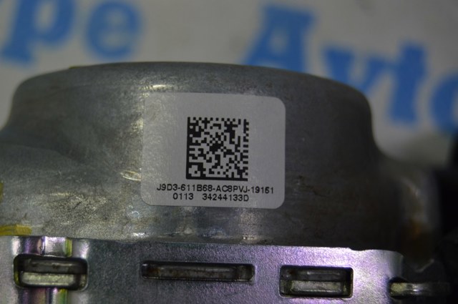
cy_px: 152
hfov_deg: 24.6
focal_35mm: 82
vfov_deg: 16.5
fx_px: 1048
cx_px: 229
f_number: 5.6
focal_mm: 55
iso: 450
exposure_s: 1/60
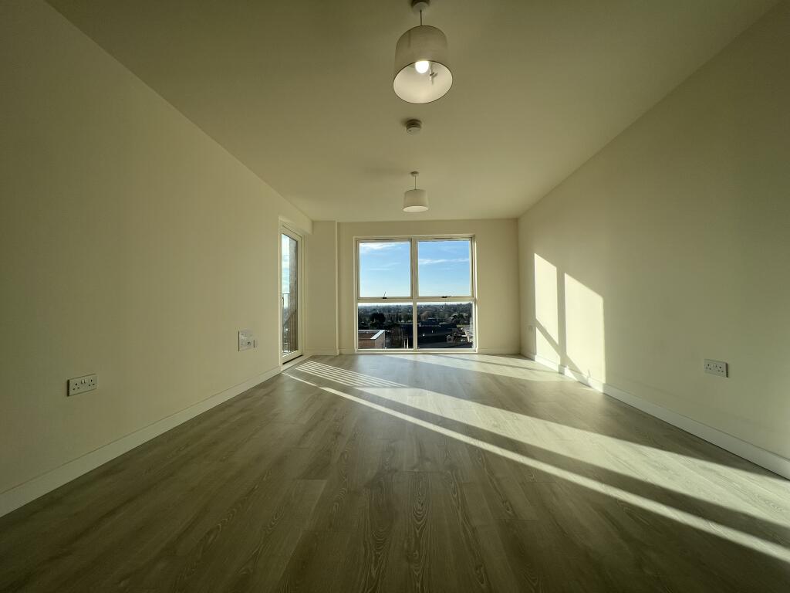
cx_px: 395
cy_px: 296
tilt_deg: +1.7
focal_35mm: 13
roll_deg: +0.9
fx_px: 297
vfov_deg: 89.9
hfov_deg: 106.2
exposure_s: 1/1233
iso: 32
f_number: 1.8
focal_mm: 1.57
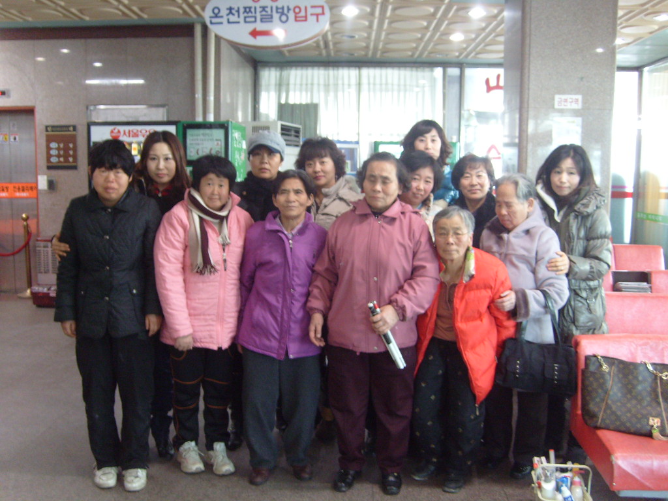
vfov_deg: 40.7
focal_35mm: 35
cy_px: 250
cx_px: 334
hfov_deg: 52.6
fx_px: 675
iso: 200
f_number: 2.8
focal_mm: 5.8
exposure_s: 1/10
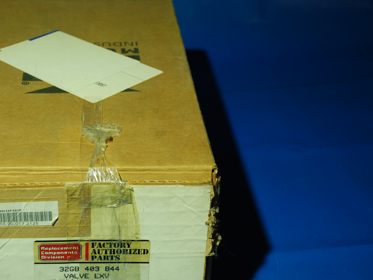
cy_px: 169
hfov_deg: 24.3
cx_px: 126
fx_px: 862
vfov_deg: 18.4
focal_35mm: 80
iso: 200
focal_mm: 38
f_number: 4.5
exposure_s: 1/40
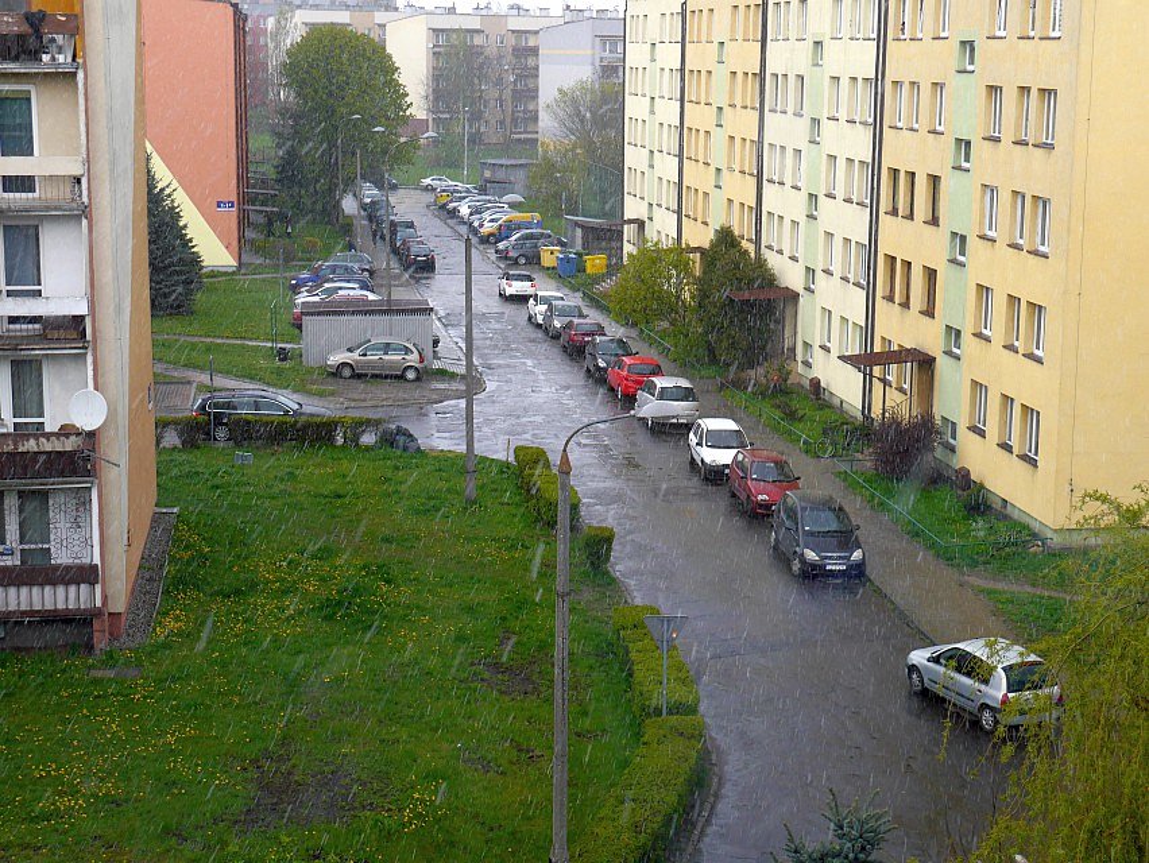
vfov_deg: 23.7
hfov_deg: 31.2
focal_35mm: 62
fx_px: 2059
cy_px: 432
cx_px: 574
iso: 250
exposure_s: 1/125
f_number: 5.4
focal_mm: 31
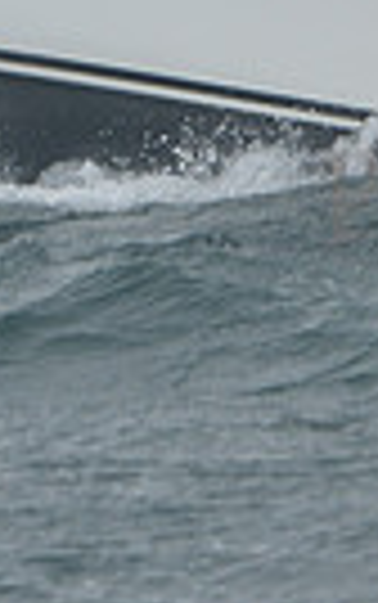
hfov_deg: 3.0
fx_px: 7122
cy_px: -43
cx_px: 90
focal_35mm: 433
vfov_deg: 4.8
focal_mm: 98
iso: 320
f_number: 5.6
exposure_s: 1/800
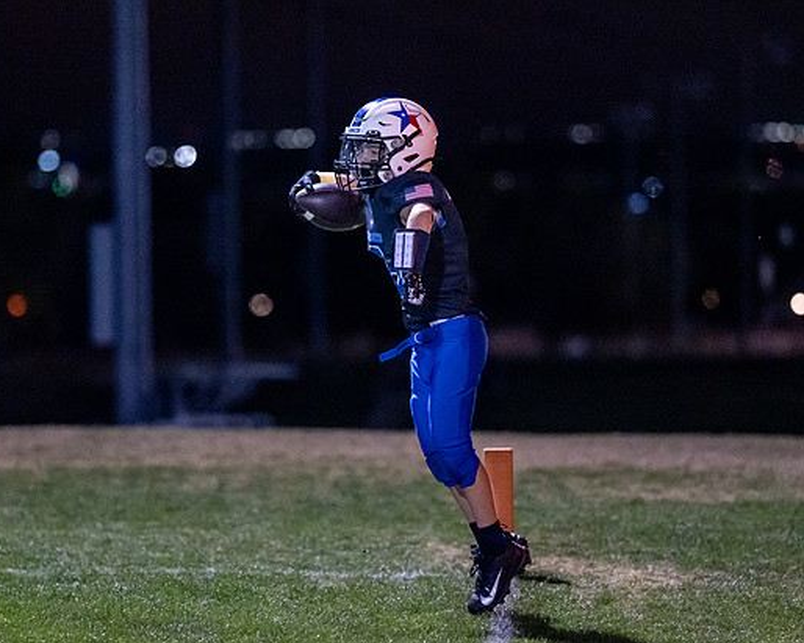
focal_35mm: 238
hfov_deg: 8.1
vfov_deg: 6.5
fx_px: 5662
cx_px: 319
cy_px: 324
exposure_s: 1/1000
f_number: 1.8
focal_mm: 135
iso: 5000
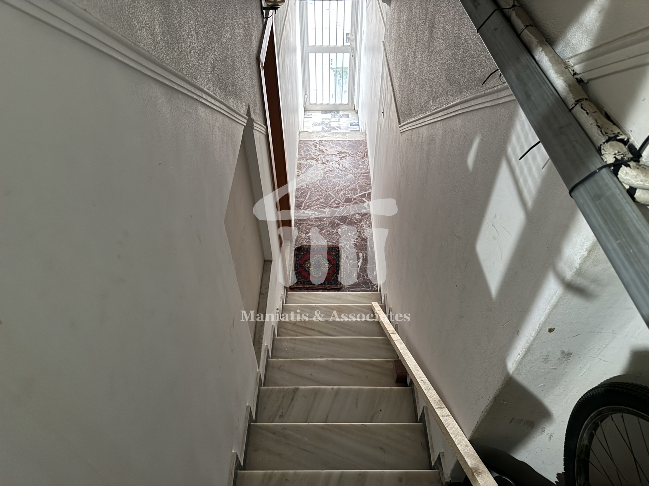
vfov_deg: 56.8
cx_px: 324
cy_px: 243
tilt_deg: -45.1
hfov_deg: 71.6
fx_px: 450
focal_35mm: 24
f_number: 1.78
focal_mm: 6.76
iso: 640
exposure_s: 1/33
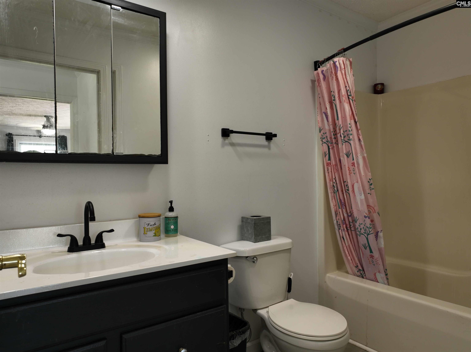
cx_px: 236
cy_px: 176
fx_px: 326
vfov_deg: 56.8
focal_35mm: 24
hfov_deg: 71.6
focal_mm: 12.29
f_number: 2.8
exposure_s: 1/15
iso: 100
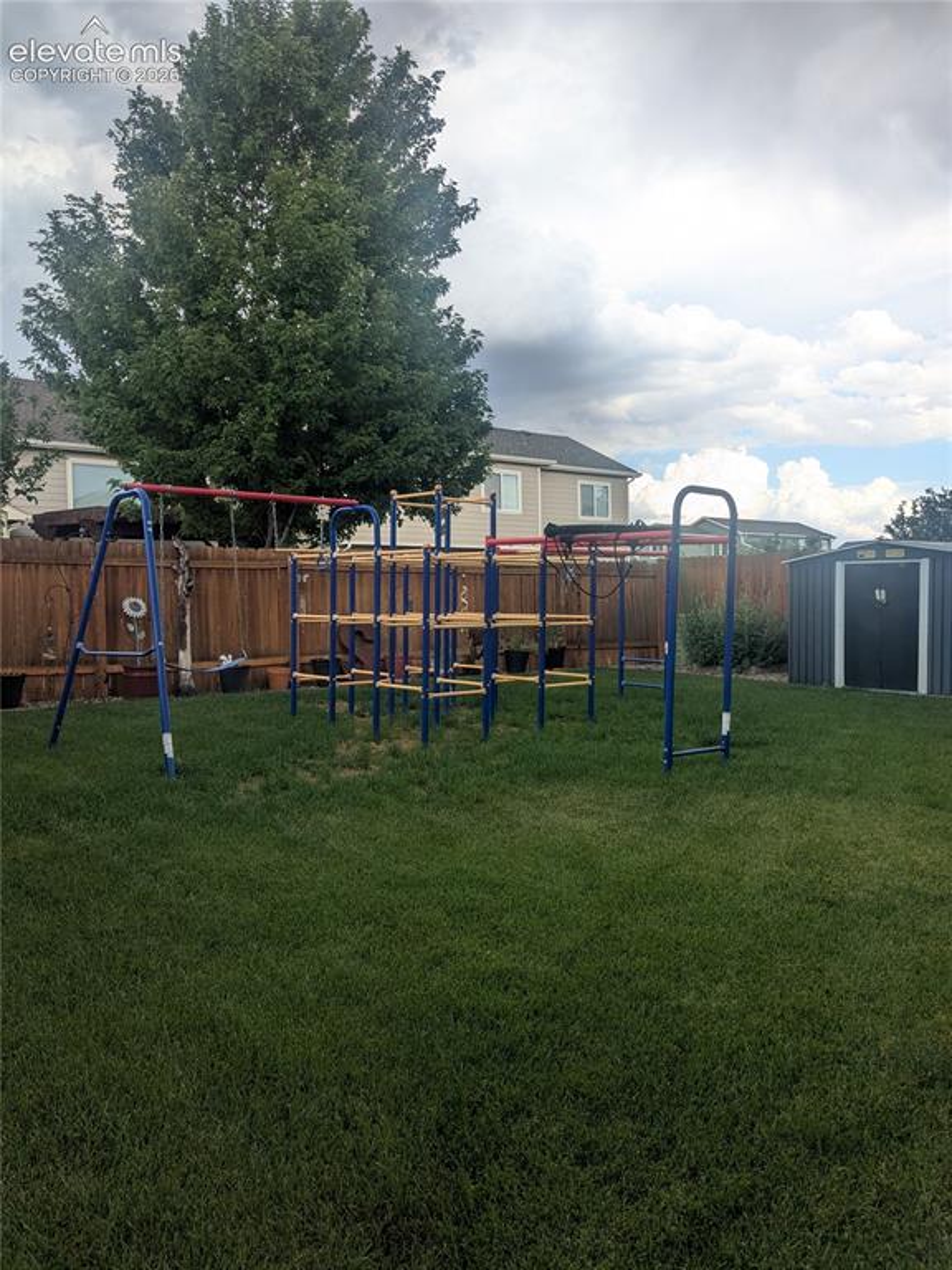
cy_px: 635
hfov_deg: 51.4
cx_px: 476
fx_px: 990
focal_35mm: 27
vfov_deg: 65.3
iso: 44
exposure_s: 1/1170
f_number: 1.73
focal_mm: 4.38
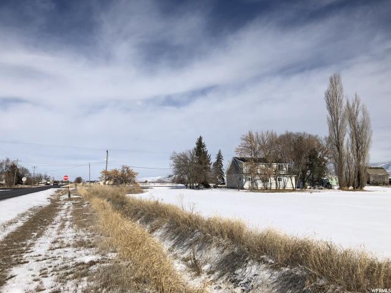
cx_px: 196
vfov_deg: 49.7
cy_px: 146
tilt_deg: +6.3
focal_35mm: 28
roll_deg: -1.0
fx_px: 316
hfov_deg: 63.4
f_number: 1.8
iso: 20
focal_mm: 3.99
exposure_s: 1/6024
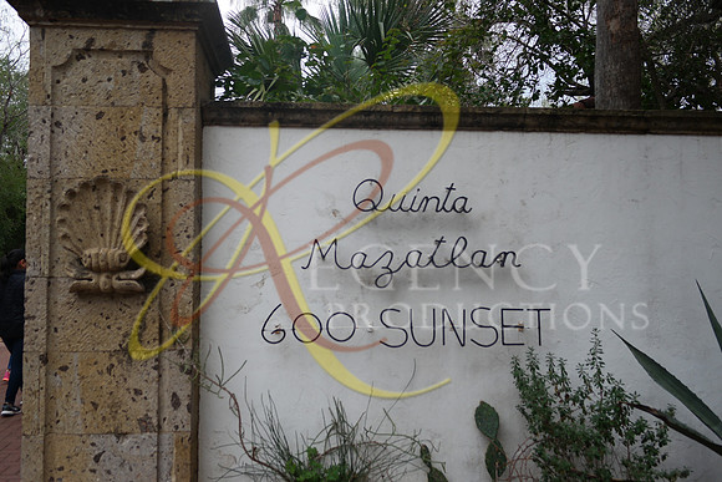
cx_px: 361
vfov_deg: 40.0
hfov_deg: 57.2
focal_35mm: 33
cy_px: 241
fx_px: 662
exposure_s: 1/80
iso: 100
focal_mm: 22
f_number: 3.5
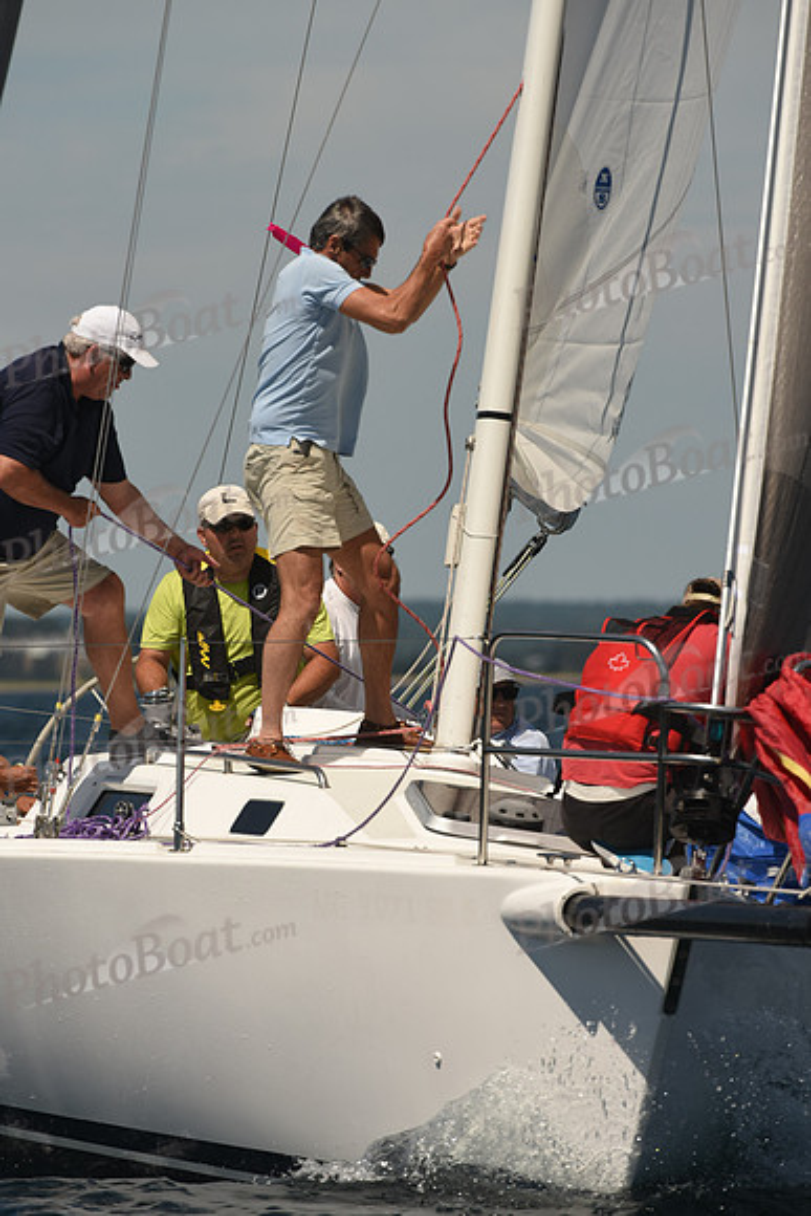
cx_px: 406
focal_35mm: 400
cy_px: 608
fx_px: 13508
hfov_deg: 3.4
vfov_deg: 5.2
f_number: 8
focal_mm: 400
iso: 250
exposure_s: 1/1000
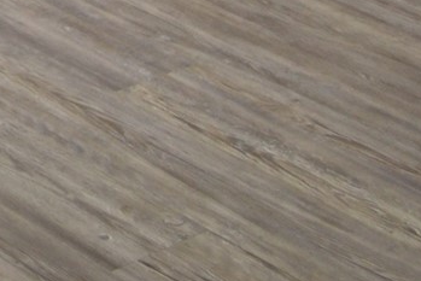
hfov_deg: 10.8
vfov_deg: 7.3
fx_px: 1965
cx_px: -514
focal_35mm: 168
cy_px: -558
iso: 450
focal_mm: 18
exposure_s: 1/60
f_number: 3.5
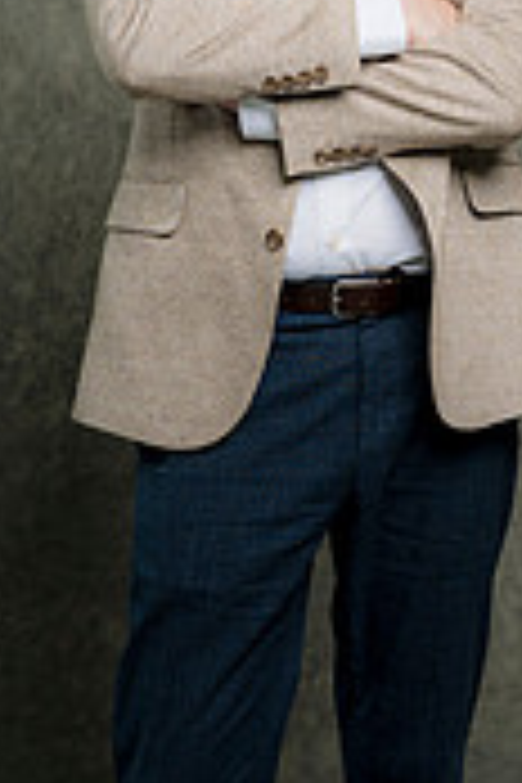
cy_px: 328
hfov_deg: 9.7
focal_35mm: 142
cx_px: 315
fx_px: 3088
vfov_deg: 14.4
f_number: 4
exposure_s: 1/160
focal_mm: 55
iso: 125
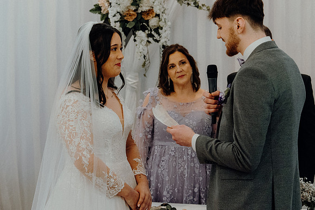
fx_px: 849
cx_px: 158
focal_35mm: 97
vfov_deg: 14.1
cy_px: 105
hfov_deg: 21.0
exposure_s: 1/200
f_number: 3.5
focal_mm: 65
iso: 5000
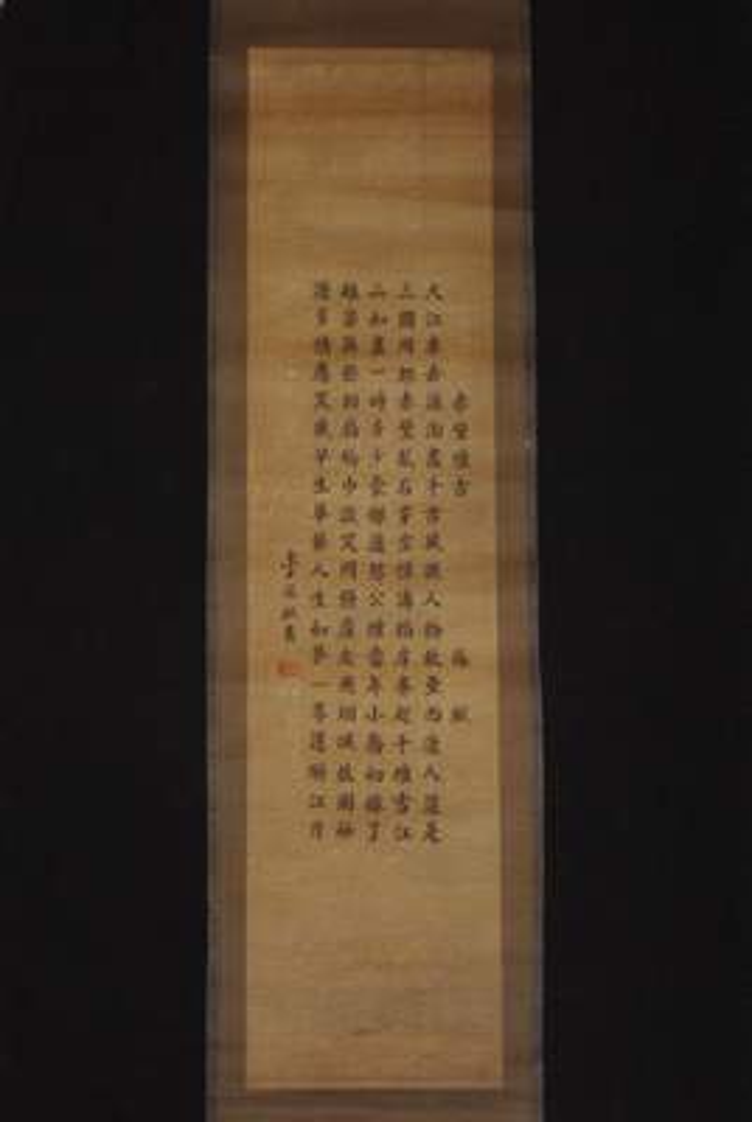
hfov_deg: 13.1
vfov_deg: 19.4
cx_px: 376
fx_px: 3278
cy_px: 561
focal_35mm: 105
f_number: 4
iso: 1600
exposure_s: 1/90
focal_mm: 70
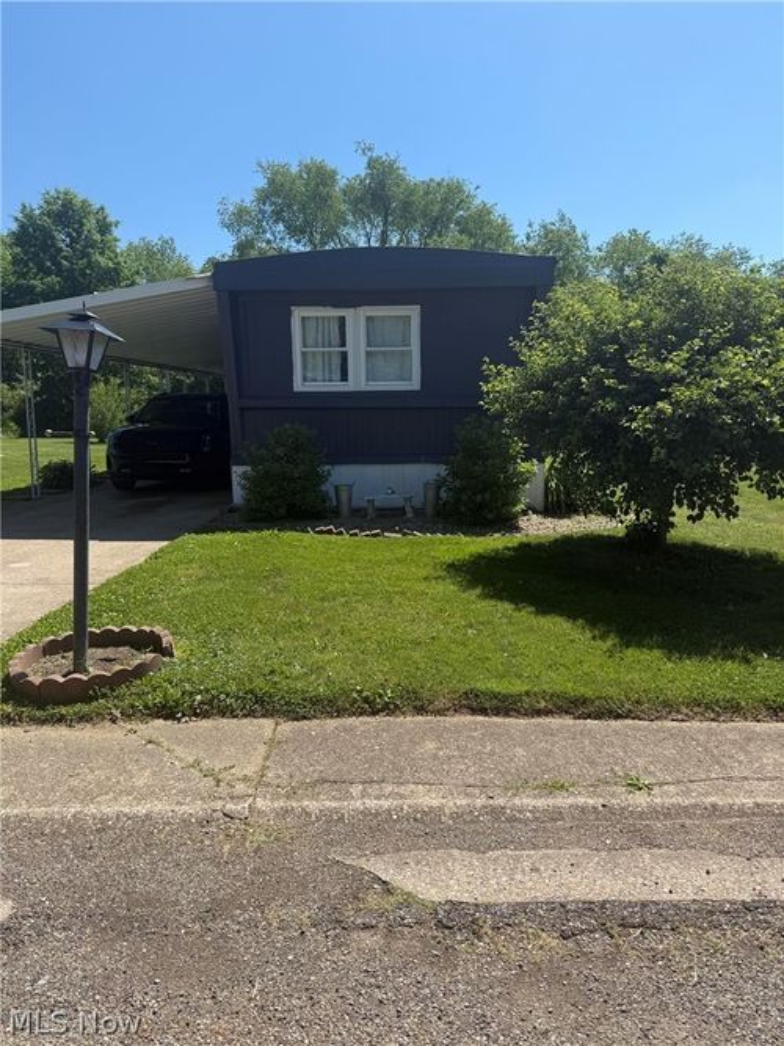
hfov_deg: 56.8
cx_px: 392
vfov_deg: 71.6
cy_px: 523
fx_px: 725
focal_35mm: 24
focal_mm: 6.76
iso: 80
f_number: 1.78
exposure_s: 1/4167
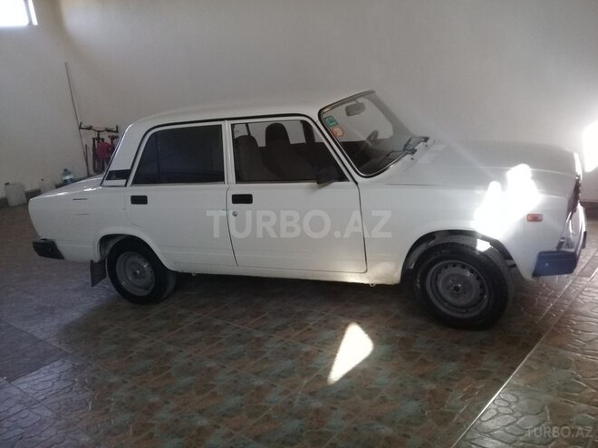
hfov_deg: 58.4
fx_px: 536
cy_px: 224
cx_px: 299
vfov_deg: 45.4
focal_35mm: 31
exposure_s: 1/33
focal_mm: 3.3
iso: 160
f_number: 2.2
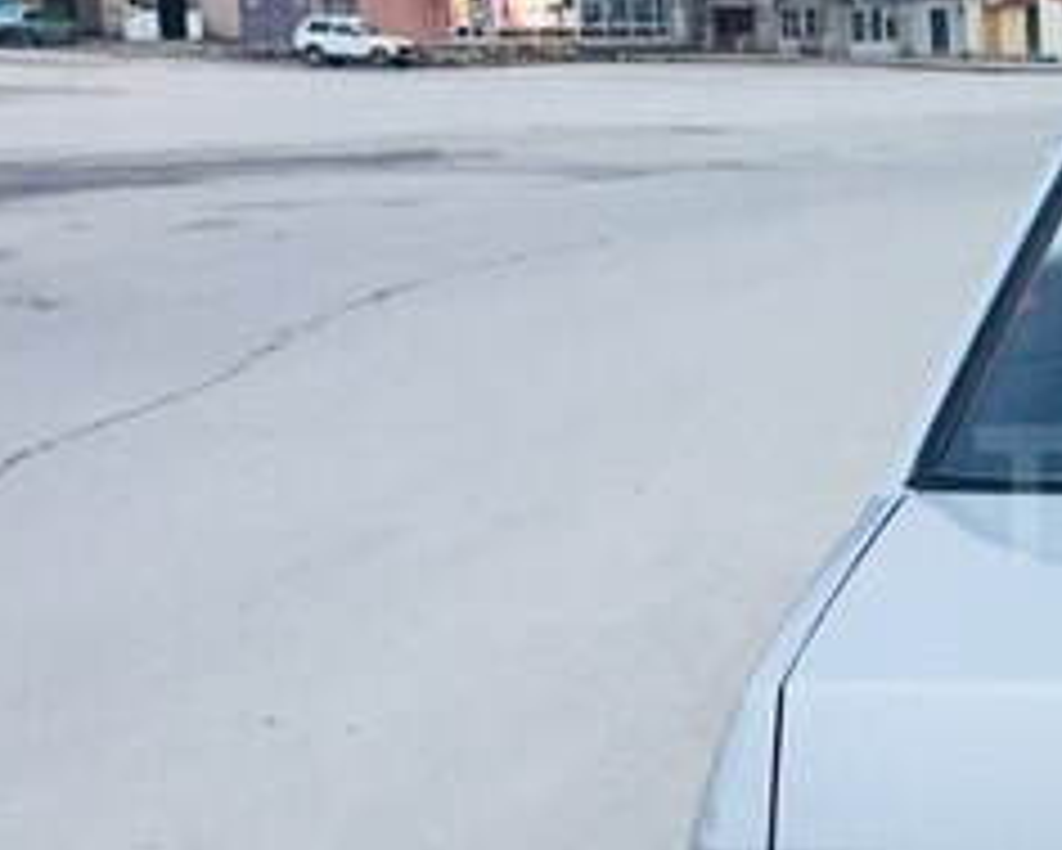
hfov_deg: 21.5
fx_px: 2484
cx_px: 1436
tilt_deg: -9.2
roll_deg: +1.6
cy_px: 492
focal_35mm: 79
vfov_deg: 19.4
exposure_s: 1/30
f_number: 2.2
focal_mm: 4.15
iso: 40
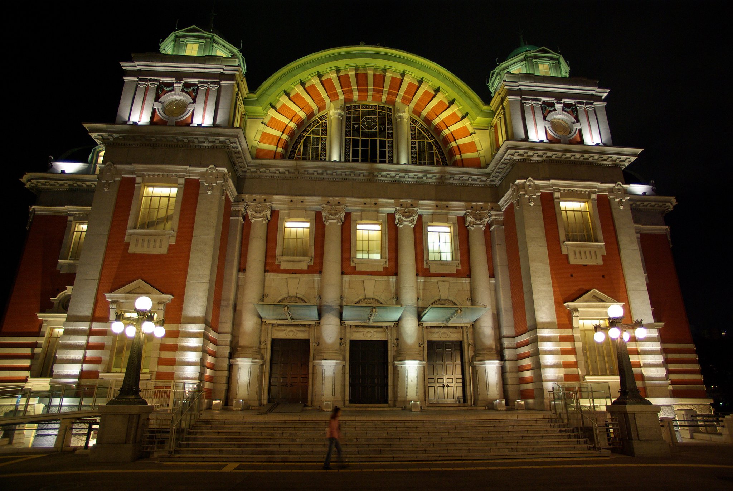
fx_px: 428
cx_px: 366
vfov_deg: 59.6
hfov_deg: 81.1
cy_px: 246
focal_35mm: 21
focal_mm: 14
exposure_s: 1/10
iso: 400
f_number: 2.8
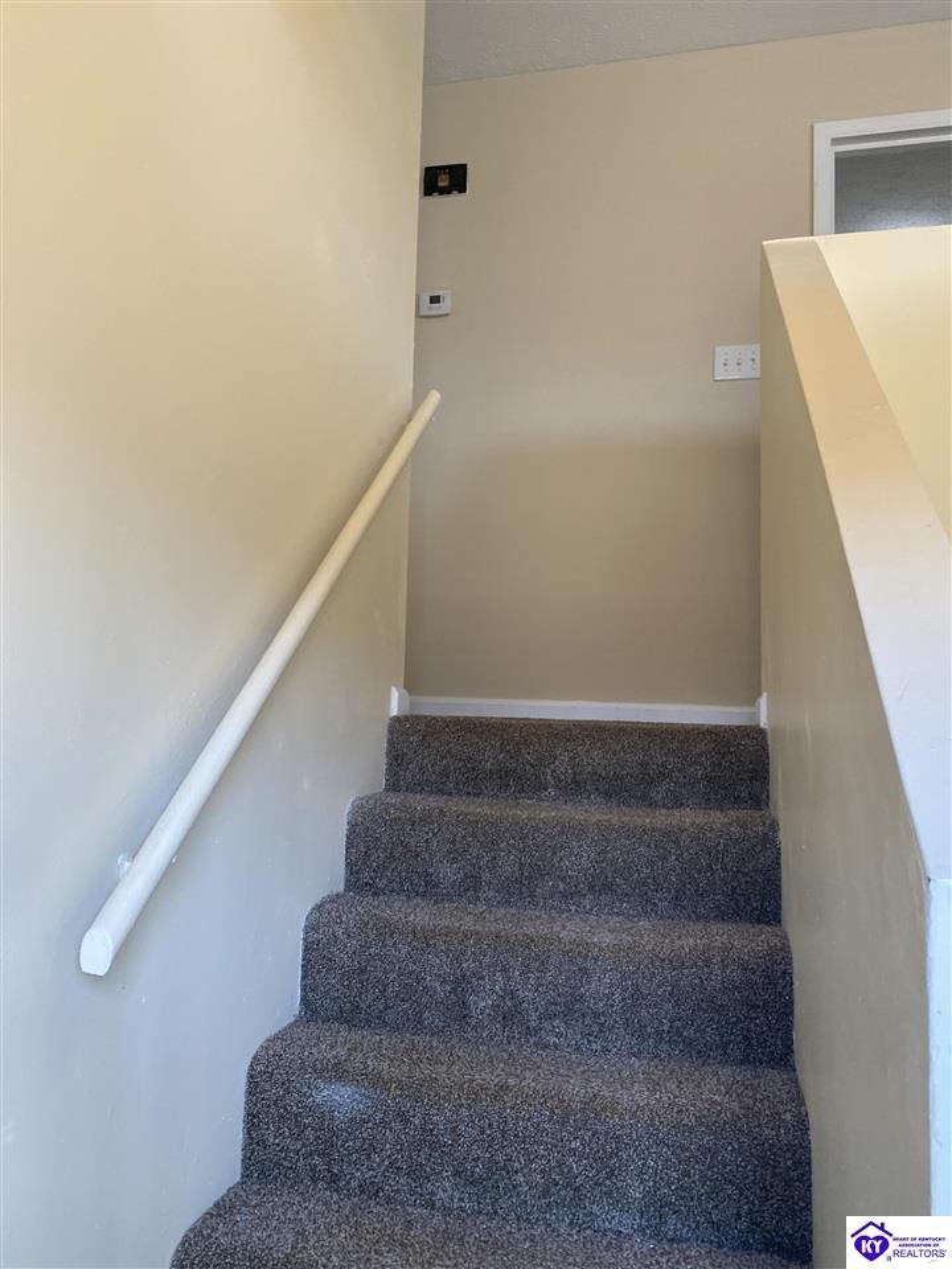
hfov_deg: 53.1
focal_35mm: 26
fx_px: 953
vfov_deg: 67.3
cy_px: 634
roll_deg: -0.7
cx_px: 476
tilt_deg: +5.5
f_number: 1.8
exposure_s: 1/120
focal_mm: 4.25
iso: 100
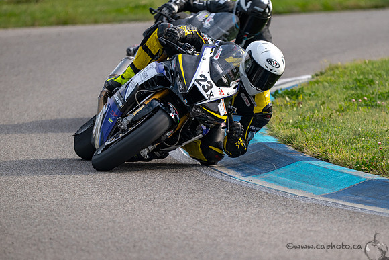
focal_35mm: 697
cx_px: 226
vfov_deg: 2.0
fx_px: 7529
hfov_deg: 3.0
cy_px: 151
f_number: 6.3
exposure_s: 1/1250
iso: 400
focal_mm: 600
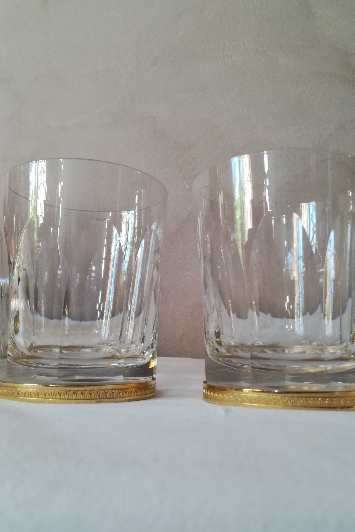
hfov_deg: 46.4
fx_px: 414
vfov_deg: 65.5
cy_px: 264
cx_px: 174
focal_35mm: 28
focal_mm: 3.83
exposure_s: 1/33.3
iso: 200
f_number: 2.2
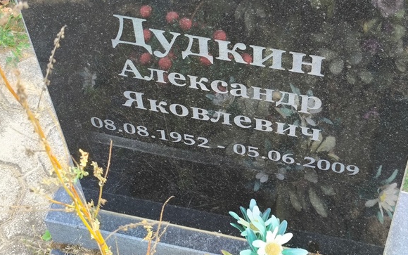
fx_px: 812
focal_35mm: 73
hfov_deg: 28.2
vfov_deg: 17.8
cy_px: 81
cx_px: 214
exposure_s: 1/100
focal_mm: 4.71
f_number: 1.7
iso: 80
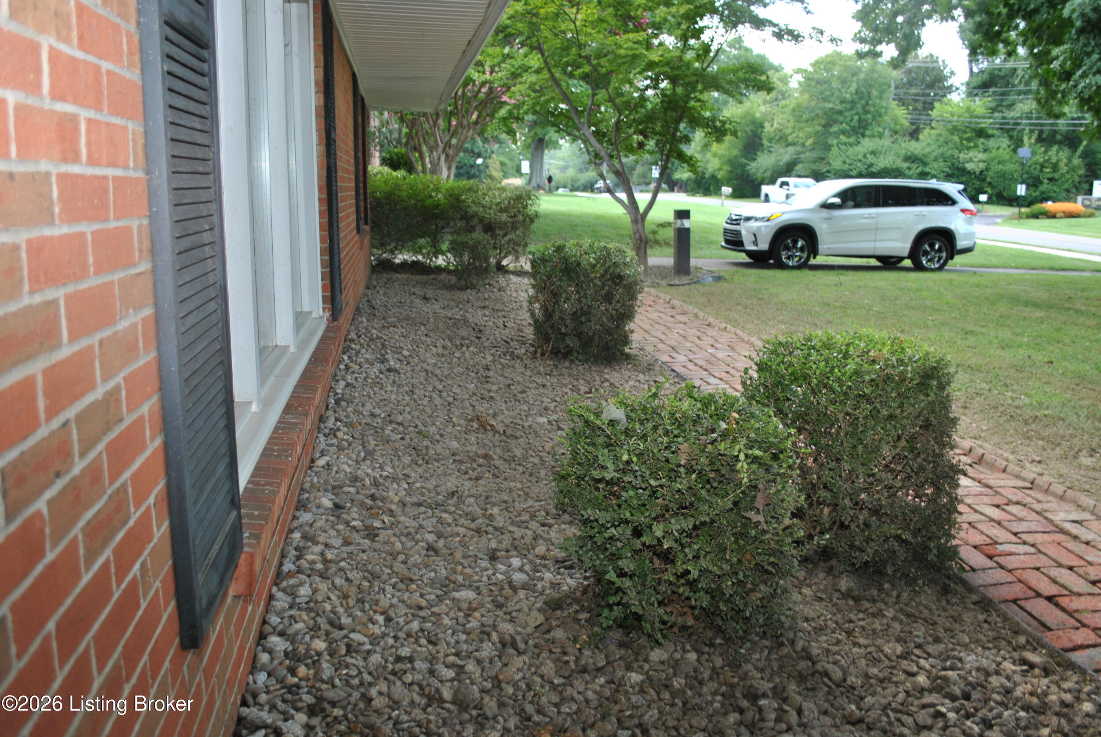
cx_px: 550
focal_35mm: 30
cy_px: 368
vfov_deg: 43.7
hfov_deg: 61.9
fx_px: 919
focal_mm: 20
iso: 200
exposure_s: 1/60
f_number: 4
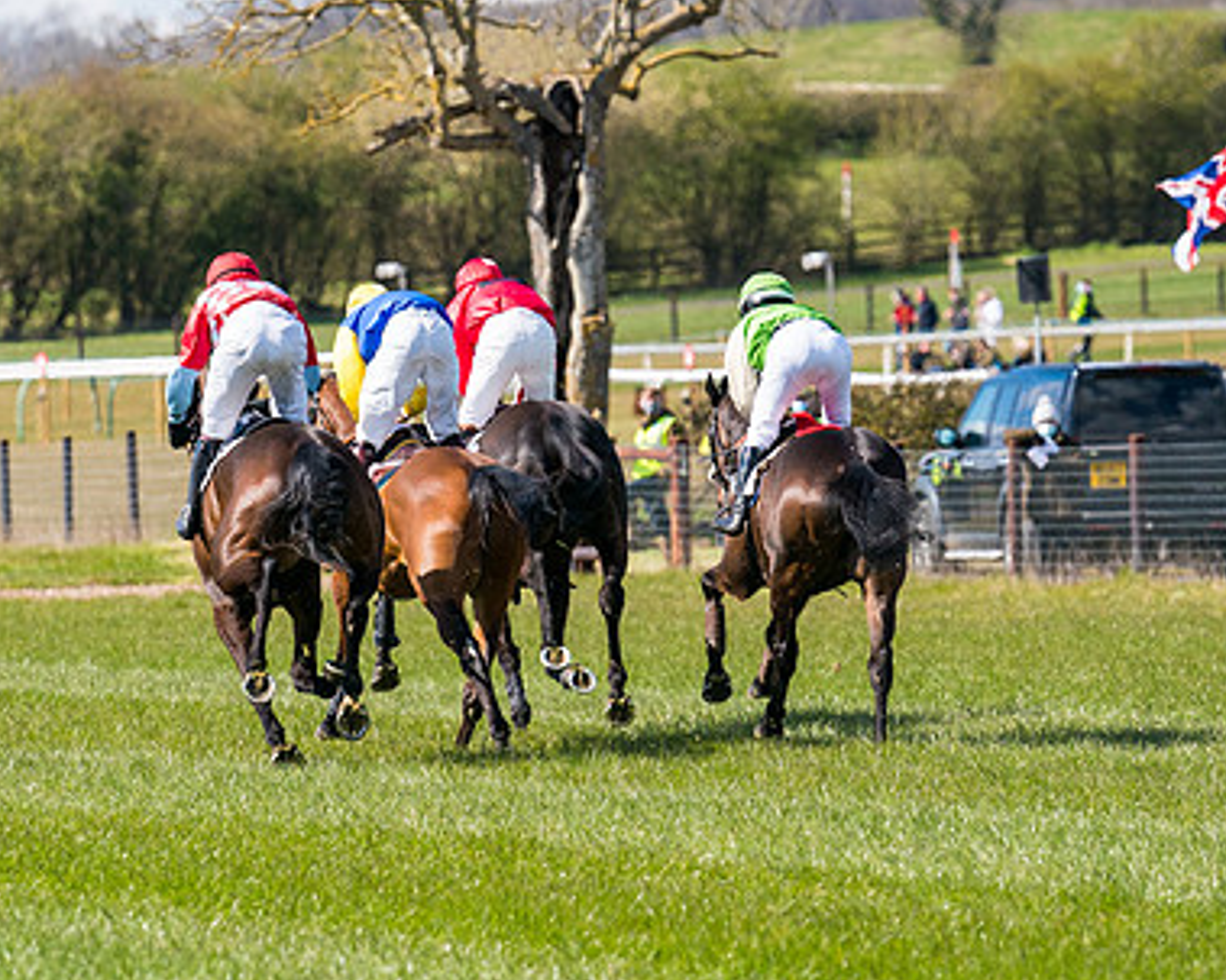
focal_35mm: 417
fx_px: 15127
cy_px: 484
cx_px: 456
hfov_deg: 4.6
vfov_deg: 3.7
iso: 400
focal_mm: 200
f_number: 4
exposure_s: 1/2500
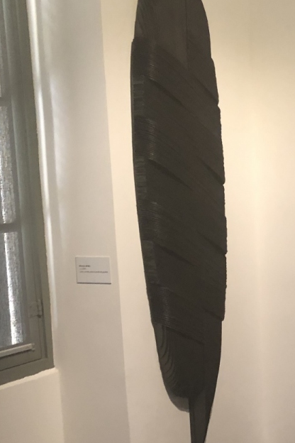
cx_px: 316
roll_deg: +2.0
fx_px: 688
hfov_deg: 22.9
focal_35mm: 56
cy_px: 252
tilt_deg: -6.4
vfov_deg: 35.6
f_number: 1.8
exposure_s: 1/7
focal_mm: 3.99
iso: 100
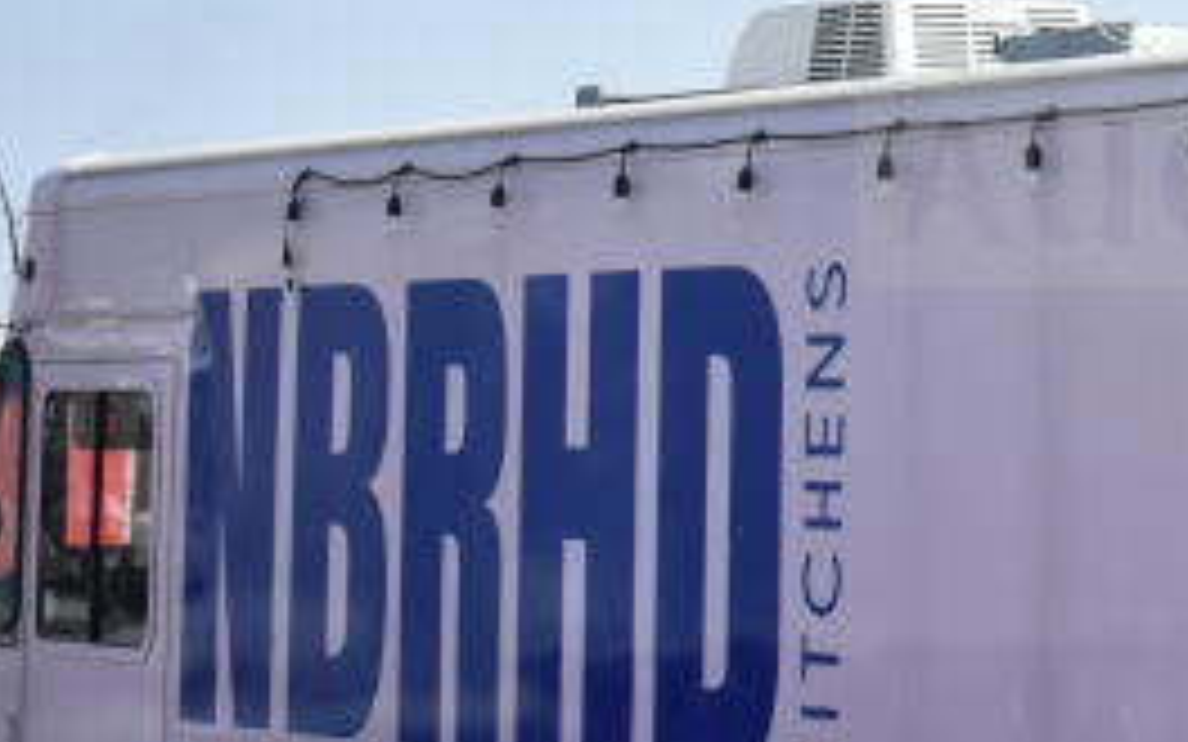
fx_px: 5154
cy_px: -70
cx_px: 1359
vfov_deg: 8.2
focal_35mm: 159
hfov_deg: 12.9
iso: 1600
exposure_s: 1/4000
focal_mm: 45
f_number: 5.6
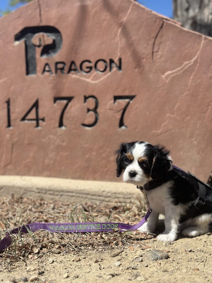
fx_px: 392
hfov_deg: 30.3
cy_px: 142
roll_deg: -0.5
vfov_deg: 39.7
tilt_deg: -2.8
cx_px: 106
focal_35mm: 48
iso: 80
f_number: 1.78
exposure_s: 1/6623
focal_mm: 6.86
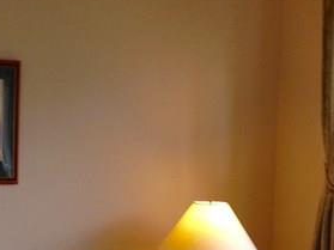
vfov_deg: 12.0
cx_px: 66
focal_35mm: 121
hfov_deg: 16.2
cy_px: 298
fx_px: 1167
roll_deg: +0.4
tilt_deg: -8.1
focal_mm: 4.12
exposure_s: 1/30
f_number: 2.4
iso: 50
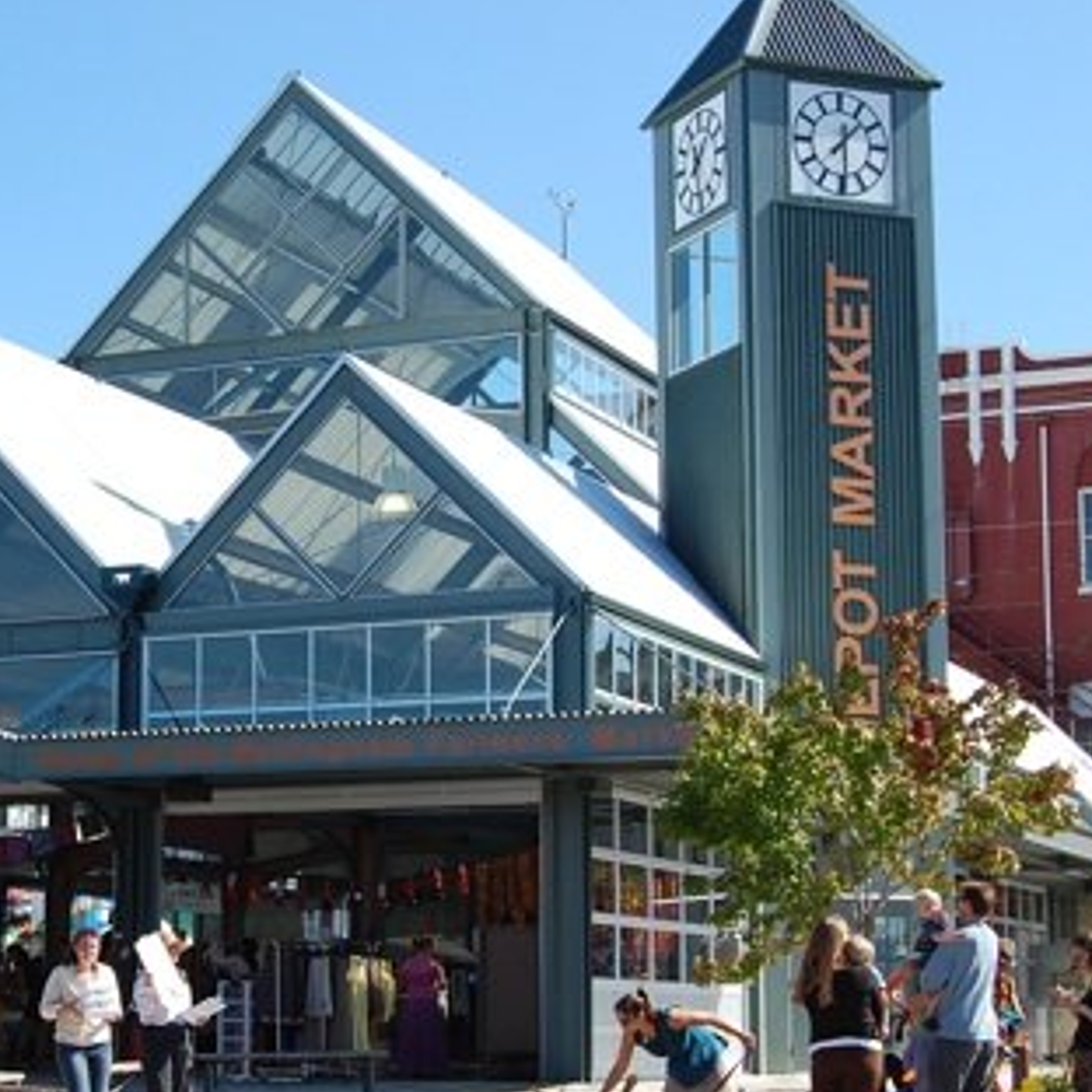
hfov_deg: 22.5
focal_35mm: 76
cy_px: 625
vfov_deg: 22.8
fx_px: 2706
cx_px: 231
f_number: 10
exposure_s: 1/250
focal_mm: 31
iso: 280
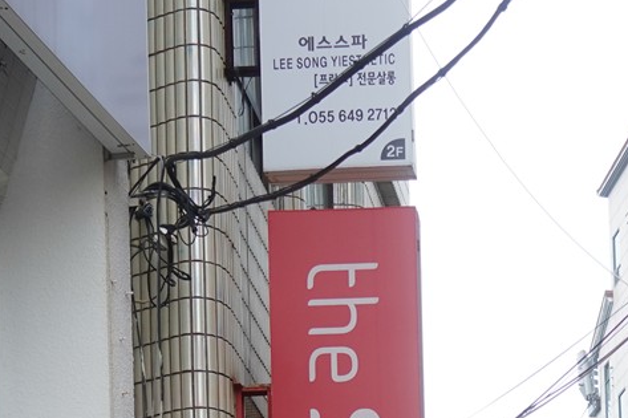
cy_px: 813
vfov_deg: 8.8
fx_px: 2581
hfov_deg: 13.6
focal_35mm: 148
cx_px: 677
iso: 400
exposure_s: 1/100
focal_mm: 35
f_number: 4.5
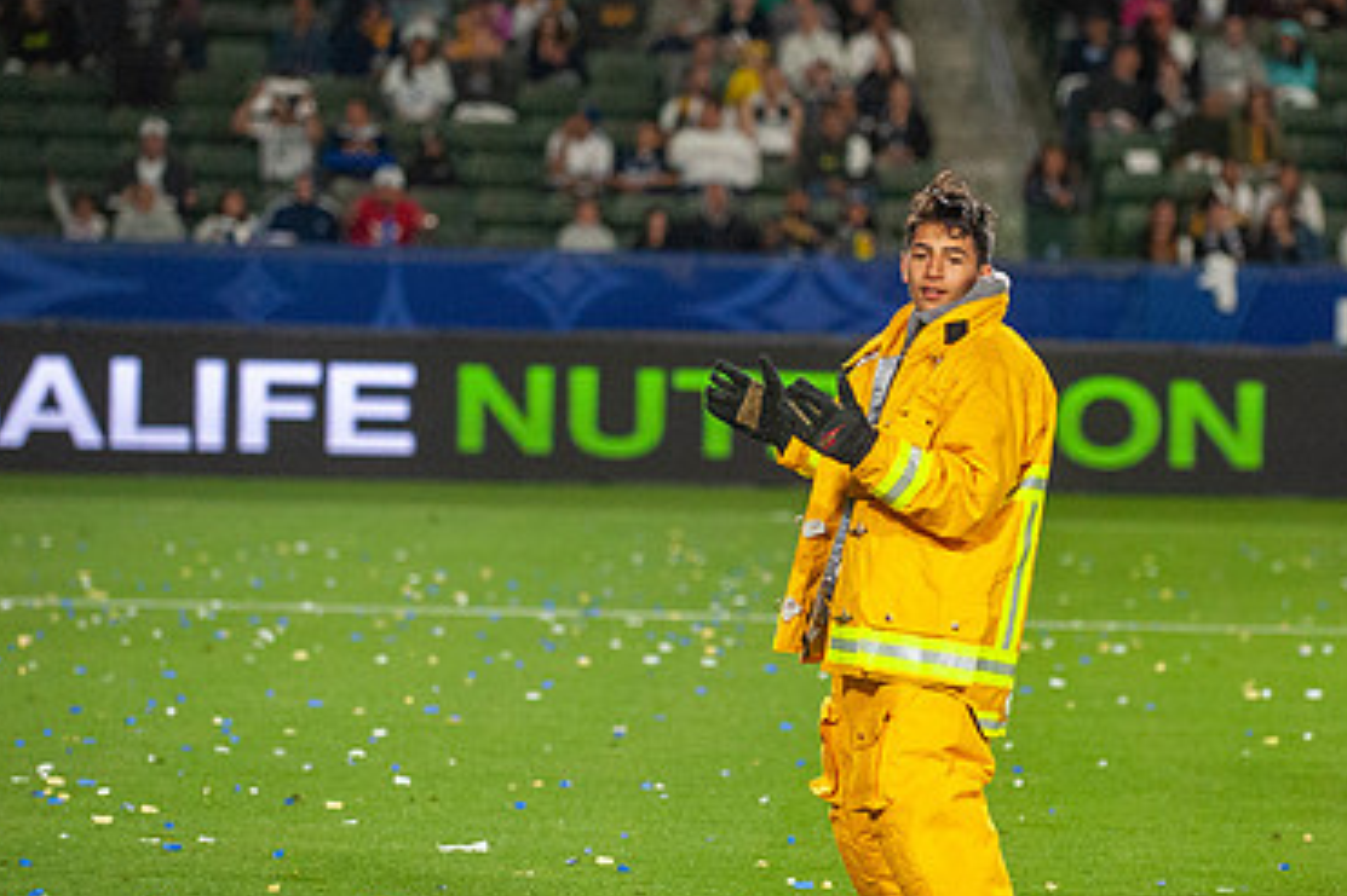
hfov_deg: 9.4
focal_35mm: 219
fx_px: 8190
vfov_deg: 6.3
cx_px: 853
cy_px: 421
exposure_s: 1/2500
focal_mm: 140
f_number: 2.8
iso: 3200
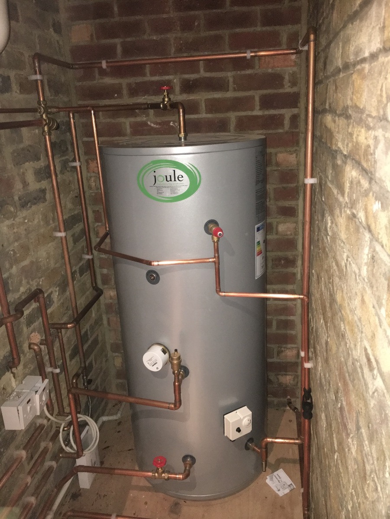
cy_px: 260
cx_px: 195
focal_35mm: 29
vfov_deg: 61.7
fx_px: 436
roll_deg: +3.6
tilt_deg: -17.8
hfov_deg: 48.2
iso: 200
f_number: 2.2
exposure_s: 1/17
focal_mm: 4.15
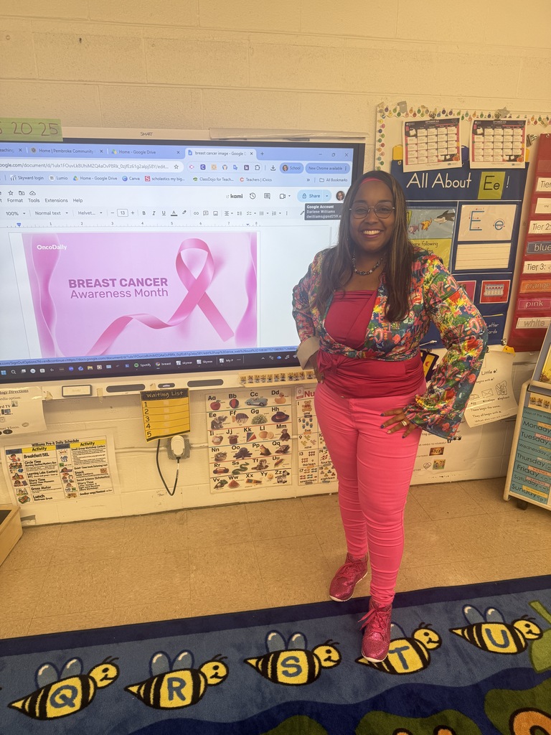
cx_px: 276
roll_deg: +0.0
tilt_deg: -19.2
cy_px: 368
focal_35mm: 24
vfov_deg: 71.6
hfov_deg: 56.8
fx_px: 509
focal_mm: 6.76
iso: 100
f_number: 1.78
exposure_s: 1/107
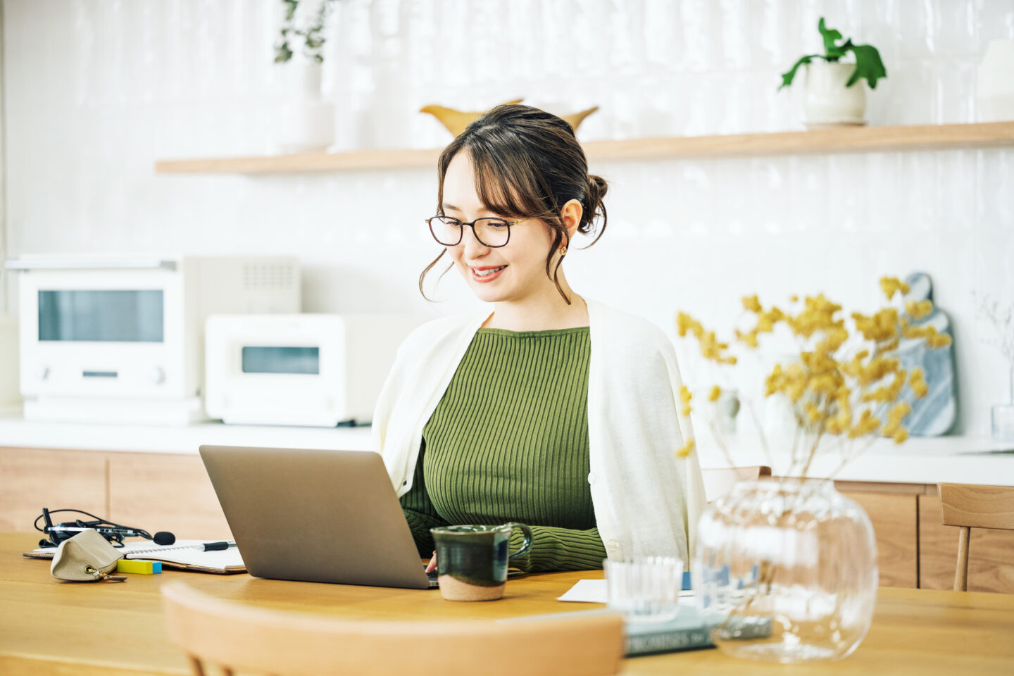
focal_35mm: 105
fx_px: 2957
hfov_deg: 19.5
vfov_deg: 13.0
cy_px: 338
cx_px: 507
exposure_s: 1/200
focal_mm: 105
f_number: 3.2
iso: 500
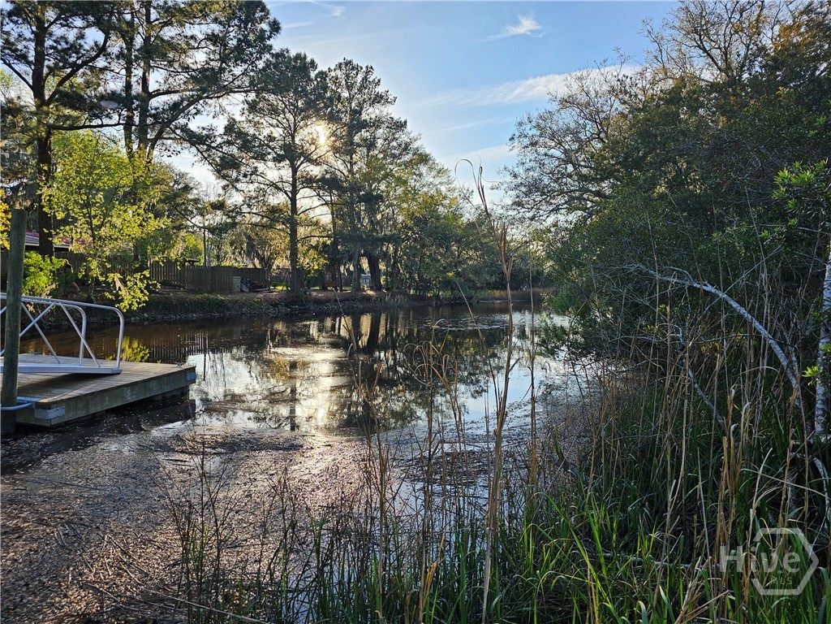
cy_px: 312
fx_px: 552
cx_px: 416
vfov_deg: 58.9
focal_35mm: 23
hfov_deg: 73.9
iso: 10
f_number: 1.7
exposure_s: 1/303
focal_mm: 6.3
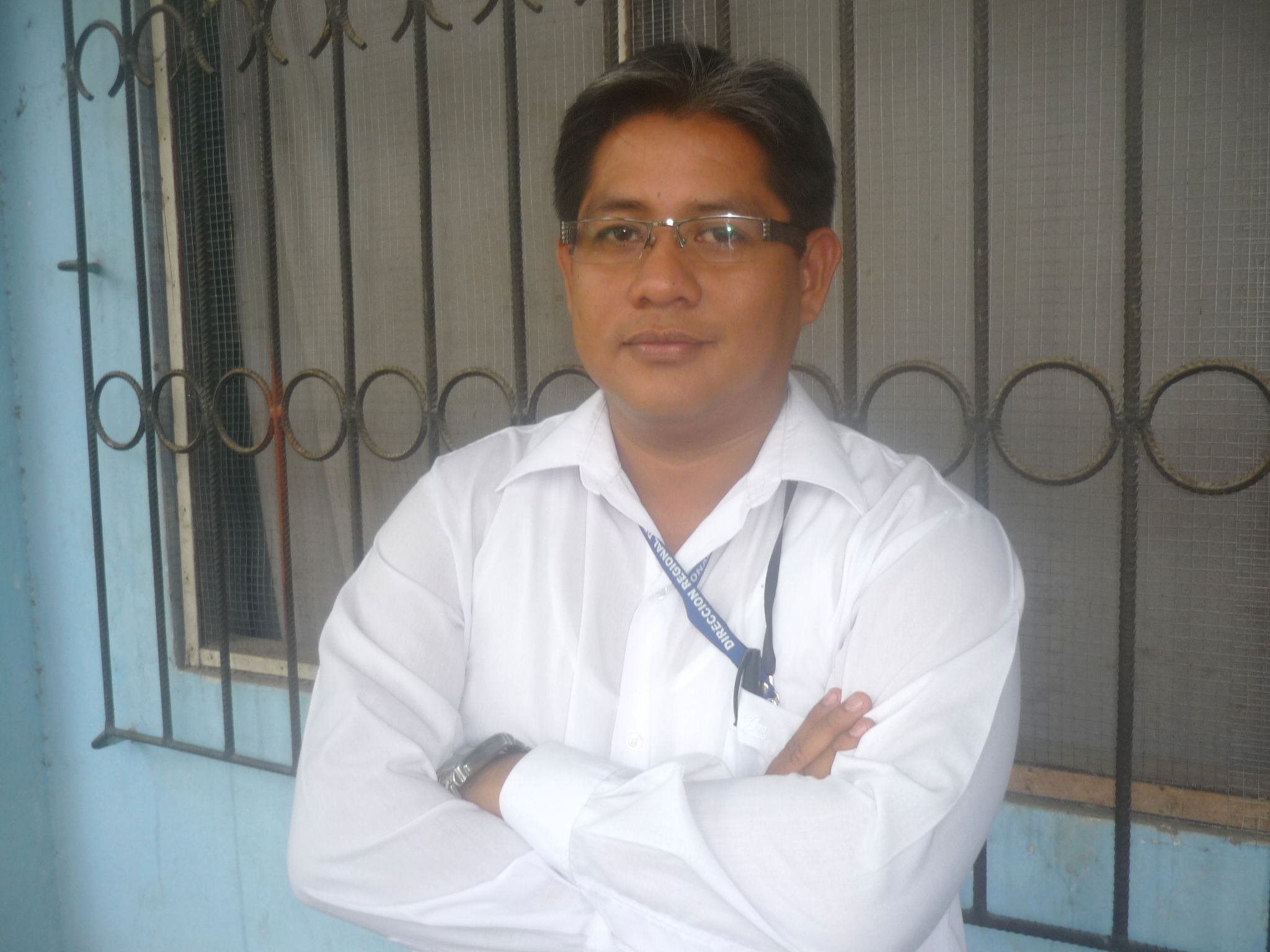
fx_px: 1211
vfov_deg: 42.9
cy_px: 476
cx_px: 635
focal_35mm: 33
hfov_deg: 55.4
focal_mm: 5.5
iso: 100
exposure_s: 1/60
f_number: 2.8
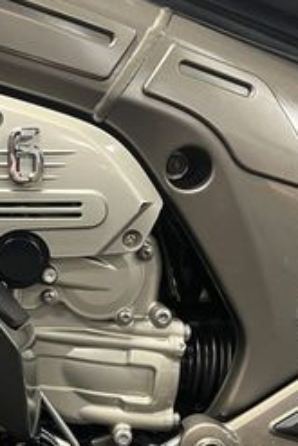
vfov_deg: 28.8
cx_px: -65
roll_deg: -0.5
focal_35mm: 70
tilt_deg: -2.9
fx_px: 868
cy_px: 256
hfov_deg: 18.4
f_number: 1.6
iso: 400
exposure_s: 1/33
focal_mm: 5.1
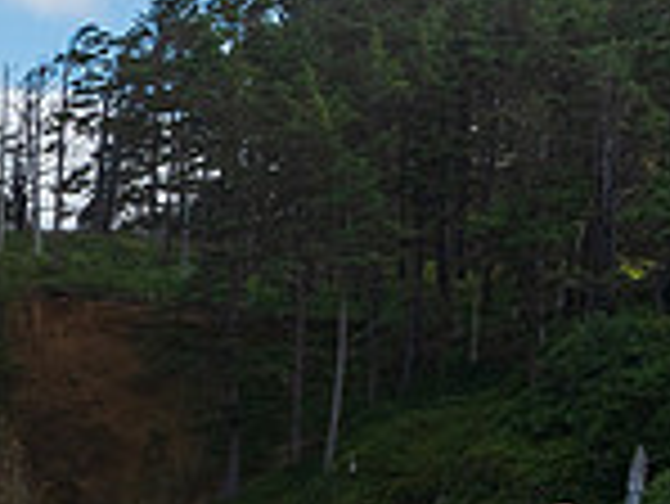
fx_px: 3080
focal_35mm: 159
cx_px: -822
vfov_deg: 9.3
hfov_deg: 10.9
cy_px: 563
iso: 140
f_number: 8
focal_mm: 20
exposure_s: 1/500
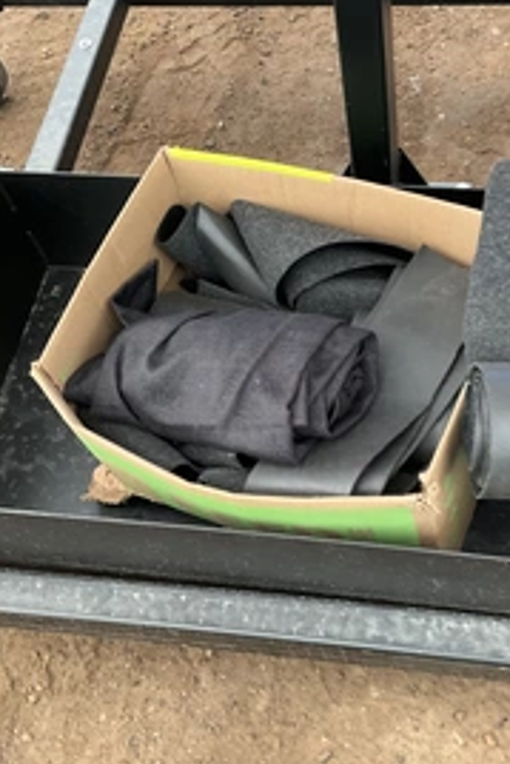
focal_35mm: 45
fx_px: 955
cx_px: 328
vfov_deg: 43.5
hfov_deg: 29.7
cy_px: 342
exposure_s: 1/64
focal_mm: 3
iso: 64
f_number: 1.8
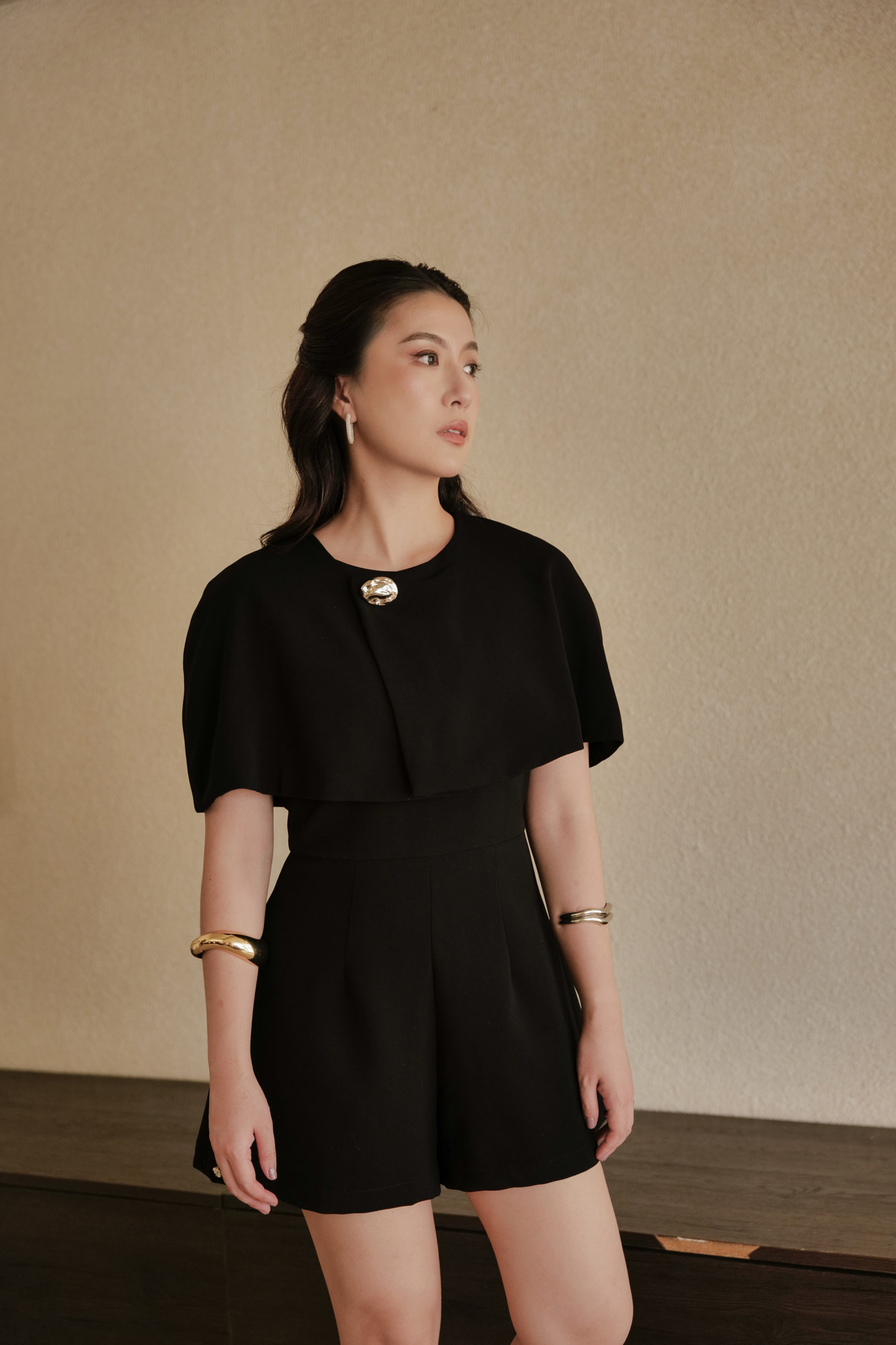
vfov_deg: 45.4
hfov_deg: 31.2
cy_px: 672
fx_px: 1605
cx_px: 448
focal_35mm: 43
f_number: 2.8
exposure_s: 1/200
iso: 800
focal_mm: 43
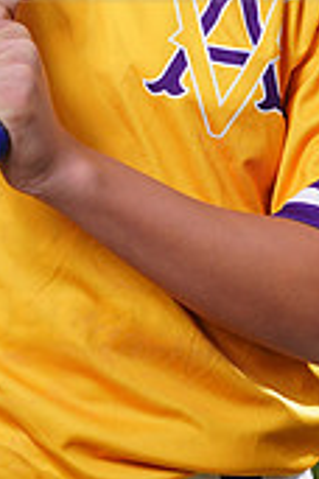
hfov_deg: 1.9
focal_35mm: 739
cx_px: 102
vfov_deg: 2.8
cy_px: -87
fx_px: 9822
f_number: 8
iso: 100
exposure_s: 1/250
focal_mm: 218
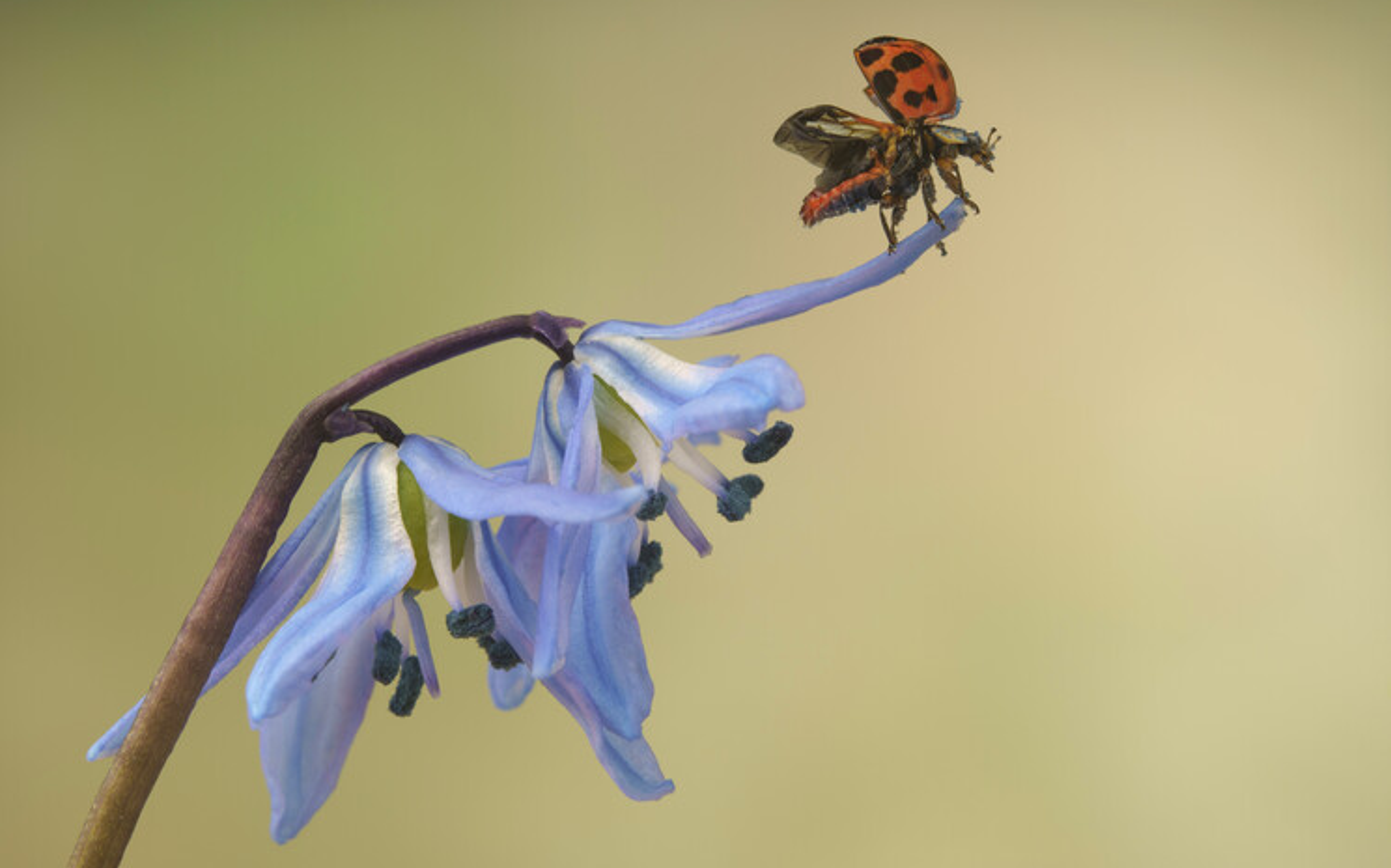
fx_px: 5836
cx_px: 698
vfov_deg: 8.5
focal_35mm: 154
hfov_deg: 13.6
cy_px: 454
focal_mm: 150
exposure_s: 1/200
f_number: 18
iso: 160
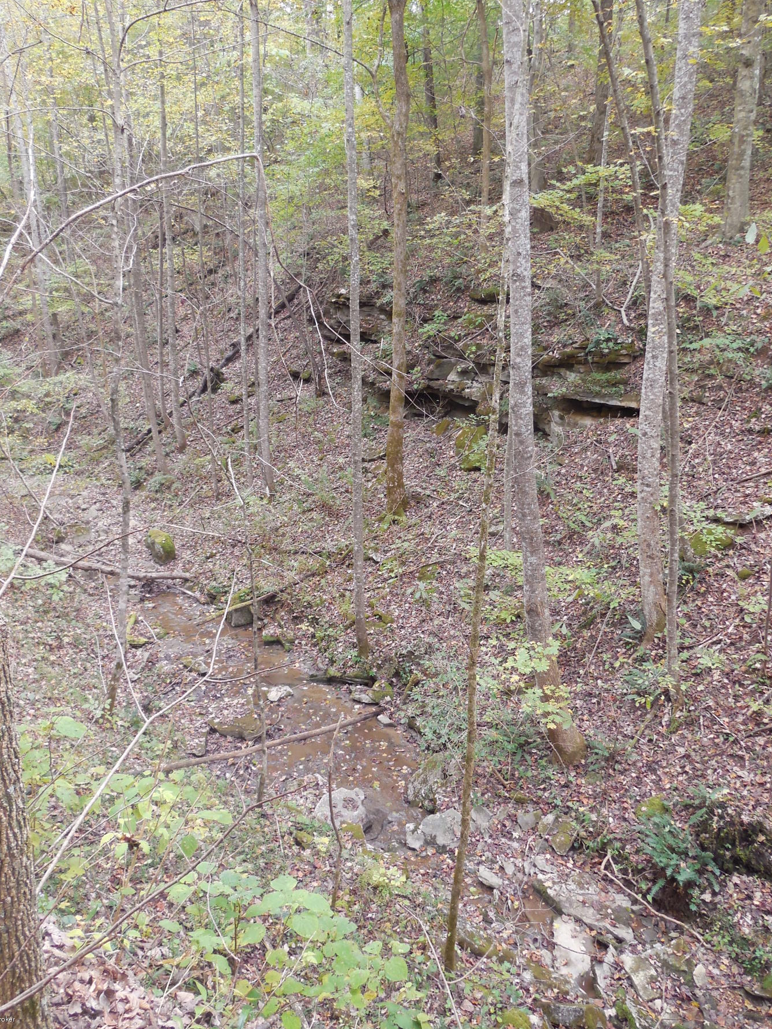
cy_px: 479
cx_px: 378
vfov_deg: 63.4
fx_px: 833
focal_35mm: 28
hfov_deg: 49.7
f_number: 3.1
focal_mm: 4.5
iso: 125
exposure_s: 1/30
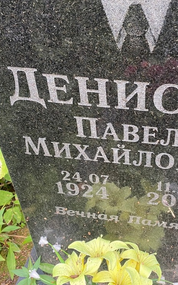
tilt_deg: -40.3
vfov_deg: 51.5
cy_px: 138
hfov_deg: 32.7
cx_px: 141
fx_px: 295
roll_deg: -1.5
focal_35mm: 38
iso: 125
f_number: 1.8
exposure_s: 1/62
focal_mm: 4.25
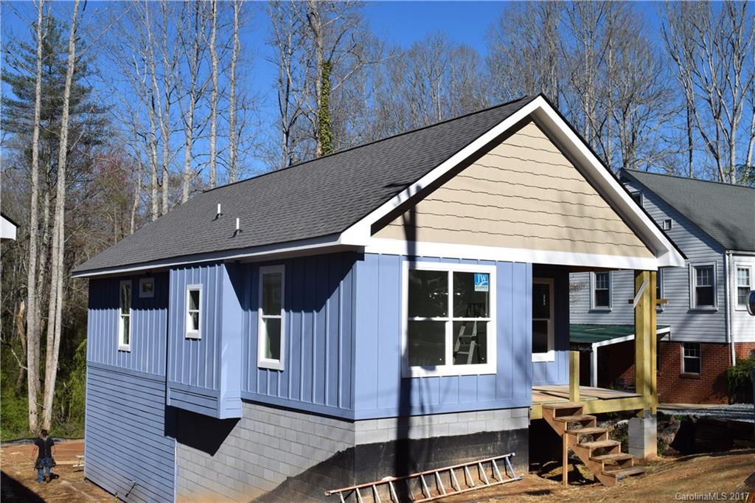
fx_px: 818
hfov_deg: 49.6
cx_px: 378
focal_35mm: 39
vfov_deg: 34.2
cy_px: 252
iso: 200
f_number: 10
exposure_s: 1/400
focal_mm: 26
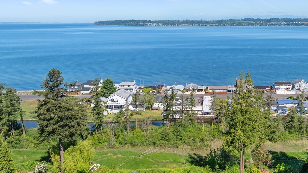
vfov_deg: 29.0
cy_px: 97
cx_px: 216
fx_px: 335
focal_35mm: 41
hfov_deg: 48.2
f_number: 2.8
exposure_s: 1/1600
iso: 100
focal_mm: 12.29
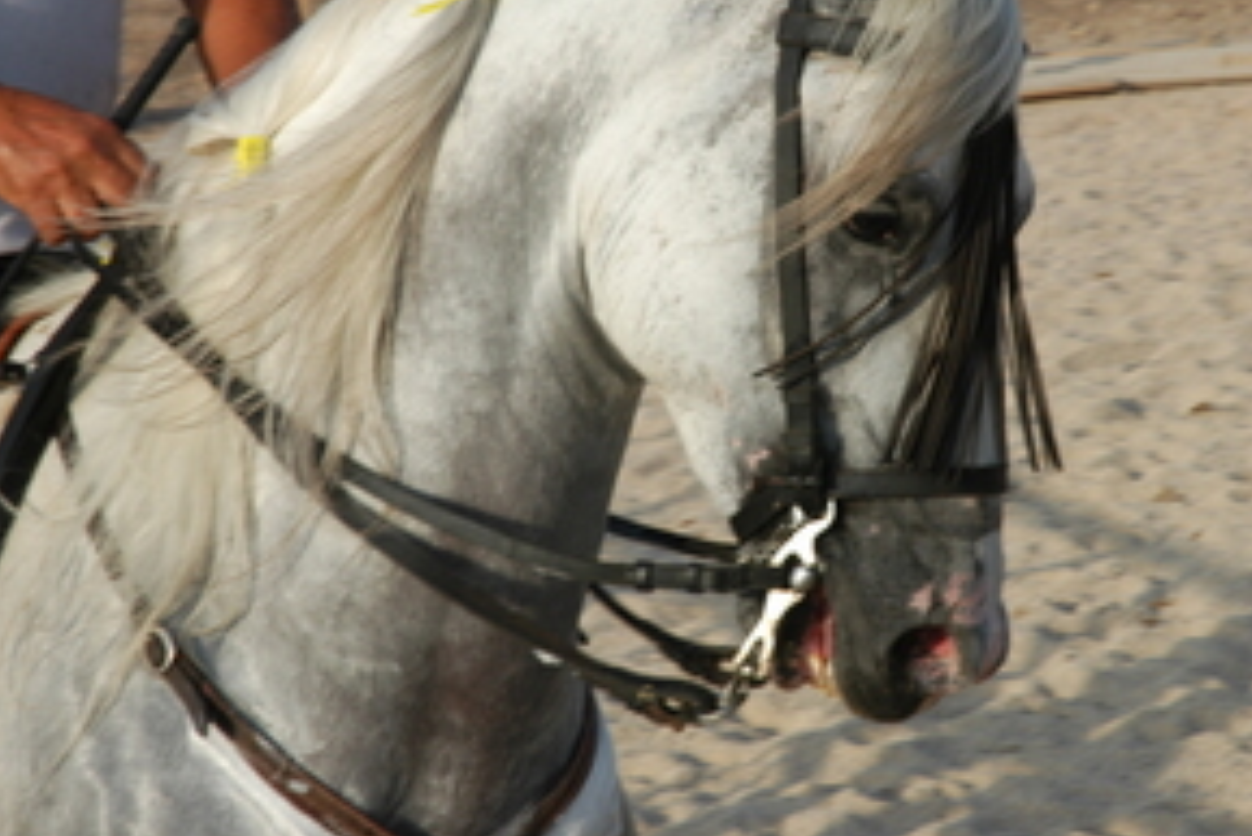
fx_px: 5358
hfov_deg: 13.3
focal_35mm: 154
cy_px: 325
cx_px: 749
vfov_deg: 8.9
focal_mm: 70
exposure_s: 1/320
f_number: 9
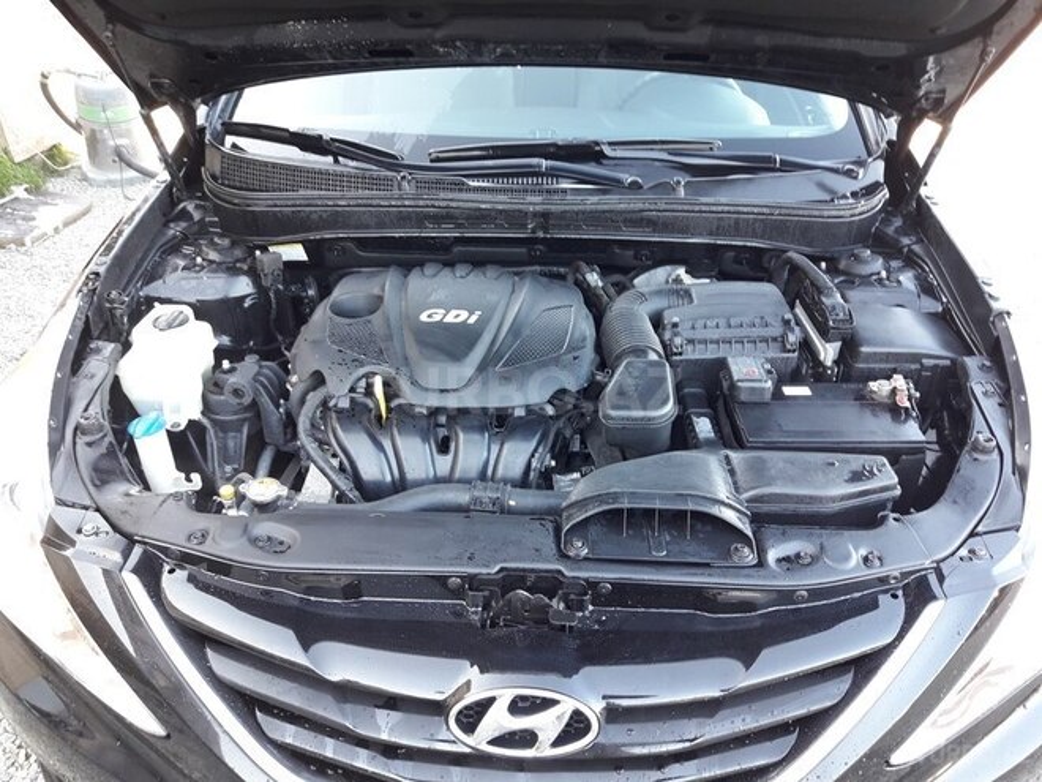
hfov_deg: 63.4
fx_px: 843
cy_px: 391
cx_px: 521
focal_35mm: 28
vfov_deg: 49.7
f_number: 1.9
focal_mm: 3.7
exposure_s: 1/33
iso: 80
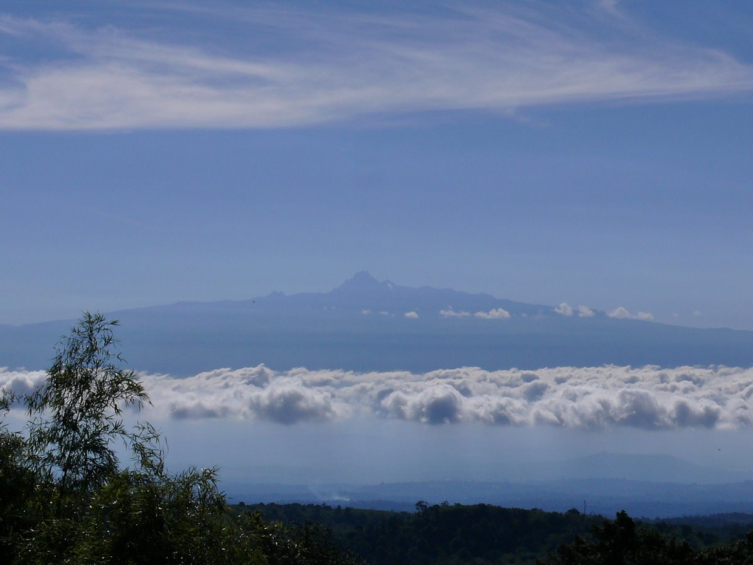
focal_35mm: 124
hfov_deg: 15.9
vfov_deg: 12.0
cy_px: 282
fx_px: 2697
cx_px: 376
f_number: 10
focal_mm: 18.3
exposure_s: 1/1000
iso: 100
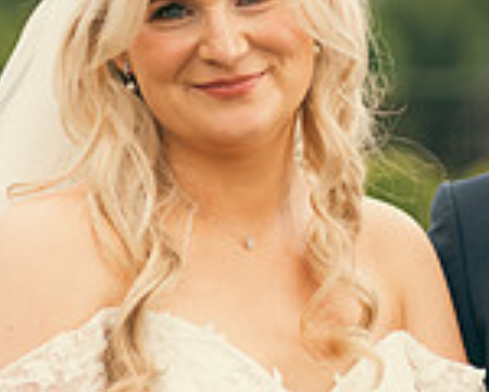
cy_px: 266
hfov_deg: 5.1
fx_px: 5500
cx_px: 463
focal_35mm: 380
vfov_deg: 4.1
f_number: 3.5
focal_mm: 105
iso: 125
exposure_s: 1/320
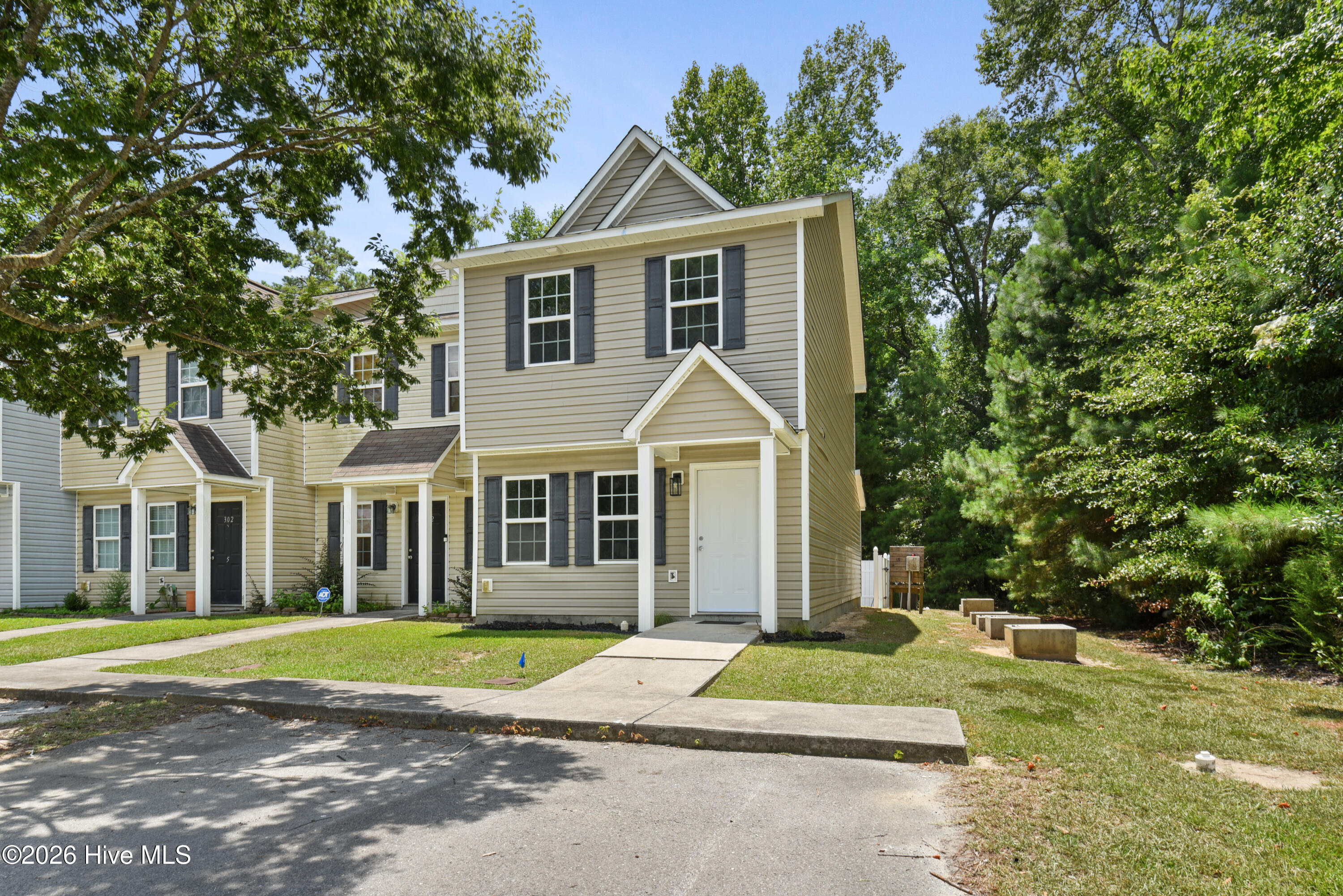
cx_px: 672
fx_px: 709
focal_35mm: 19
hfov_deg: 86.9
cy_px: 448
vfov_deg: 64.6
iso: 100
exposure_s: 1/50
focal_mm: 19
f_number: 9
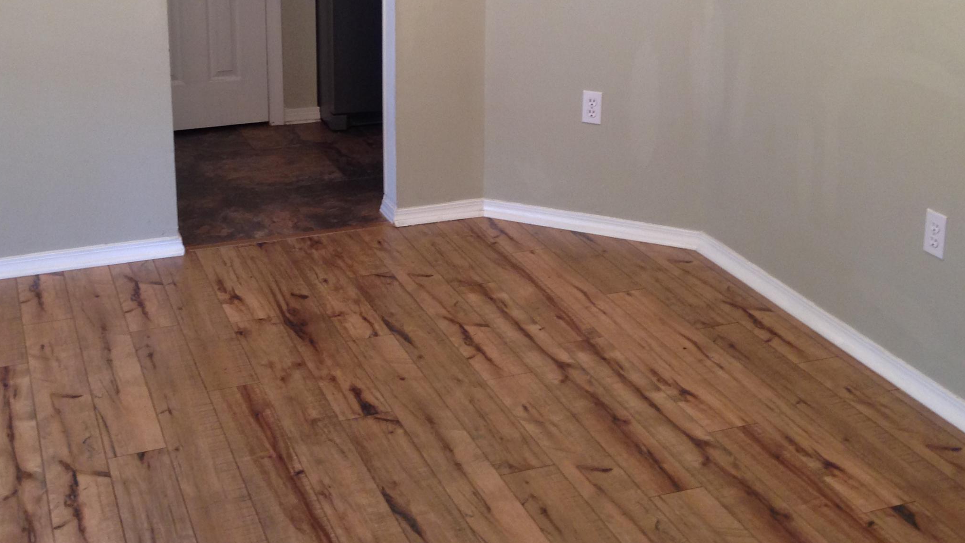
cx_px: 448
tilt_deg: -13.6
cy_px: 59
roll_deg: +0.6
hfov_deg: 39.1
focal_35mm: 53
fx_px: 1356
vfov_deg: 22.1
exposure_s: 1/20
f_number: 2.4
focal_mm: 4.12
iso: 80
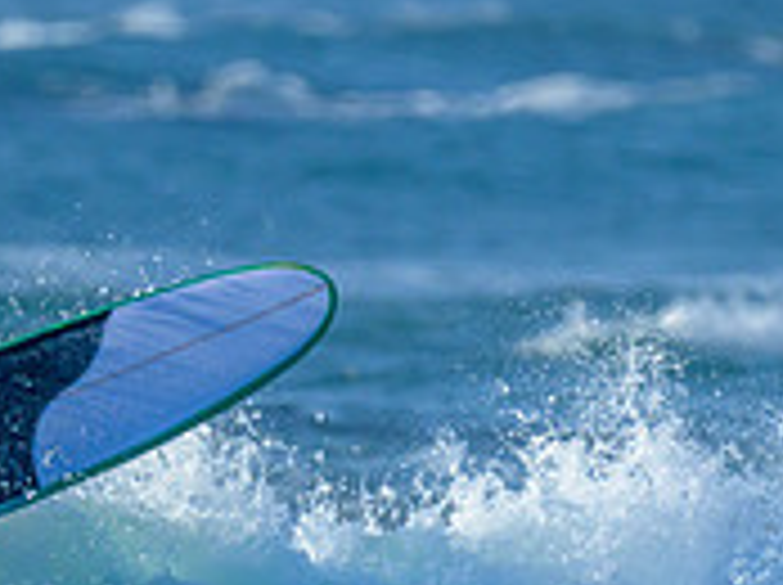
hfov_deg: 0.6
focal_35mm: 3533
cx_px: 104
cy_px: 605
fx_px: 79805
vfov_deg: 0.4
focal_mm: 800
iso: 280
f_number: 6.3
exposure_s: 1/2000
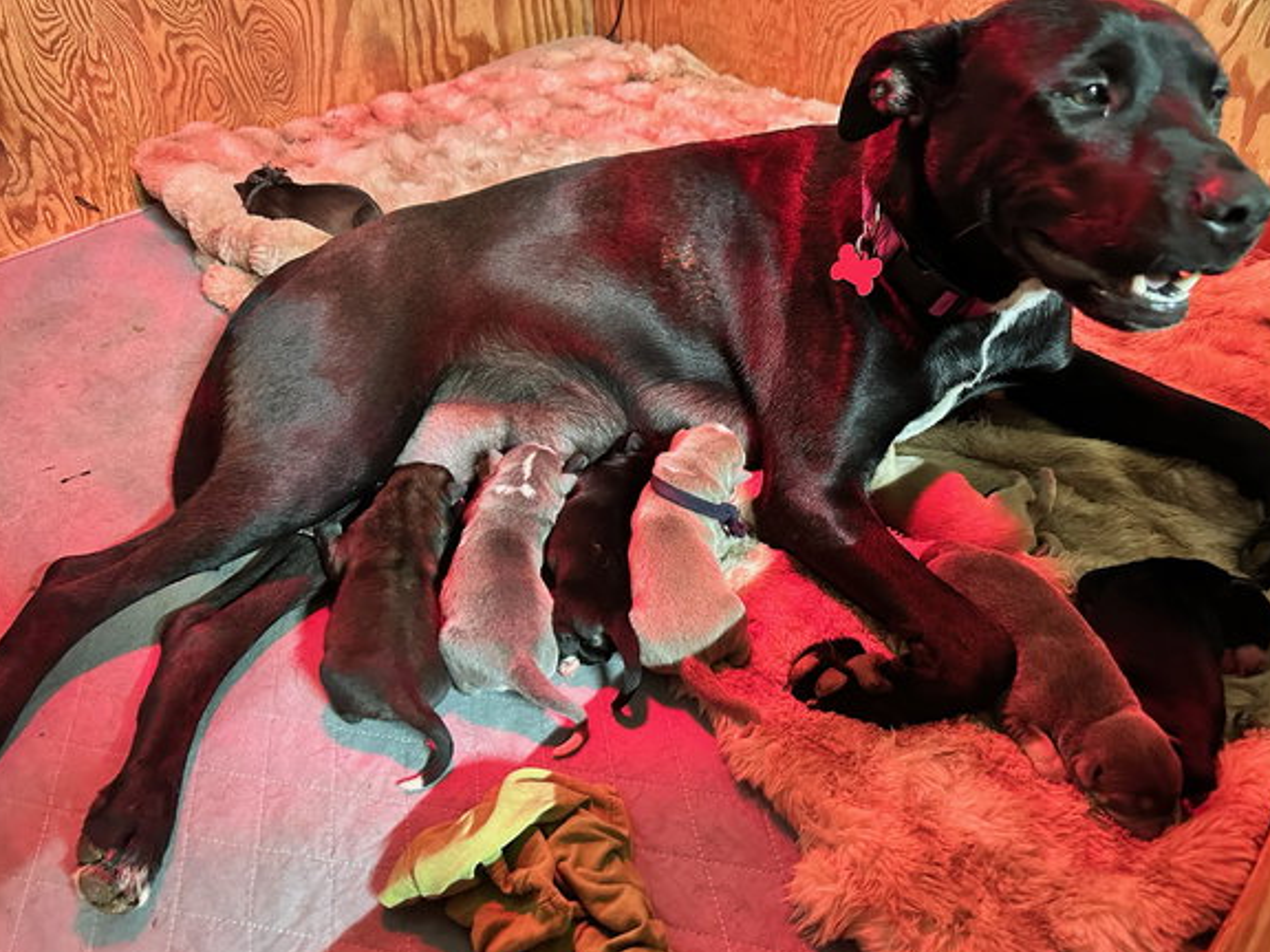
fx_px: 917
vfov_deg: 54.9
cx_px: 650
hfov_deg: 69.4
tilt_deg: -43.4
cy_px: 494
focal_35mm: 25
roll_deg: -1.1
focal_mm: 6.86
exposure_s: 1/40
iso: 1000
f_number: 1.78
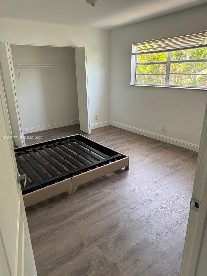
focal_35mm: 24
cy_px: 138
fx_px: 191
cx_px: 104
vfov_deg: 71.6
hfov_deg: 56.8
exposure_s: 1/121
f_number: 1.78
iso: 160
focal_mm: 6.76
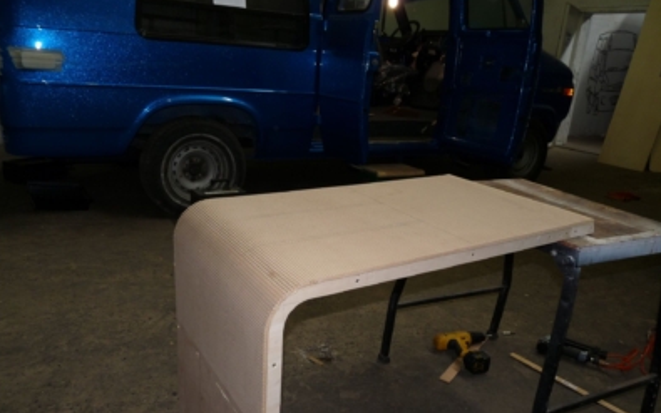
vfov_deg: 43.0
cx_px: 330
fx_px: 522
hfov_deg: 64.6
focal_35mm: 29
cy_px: 246
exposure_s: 1/30
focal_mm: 4.8
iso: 100
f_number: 2.8
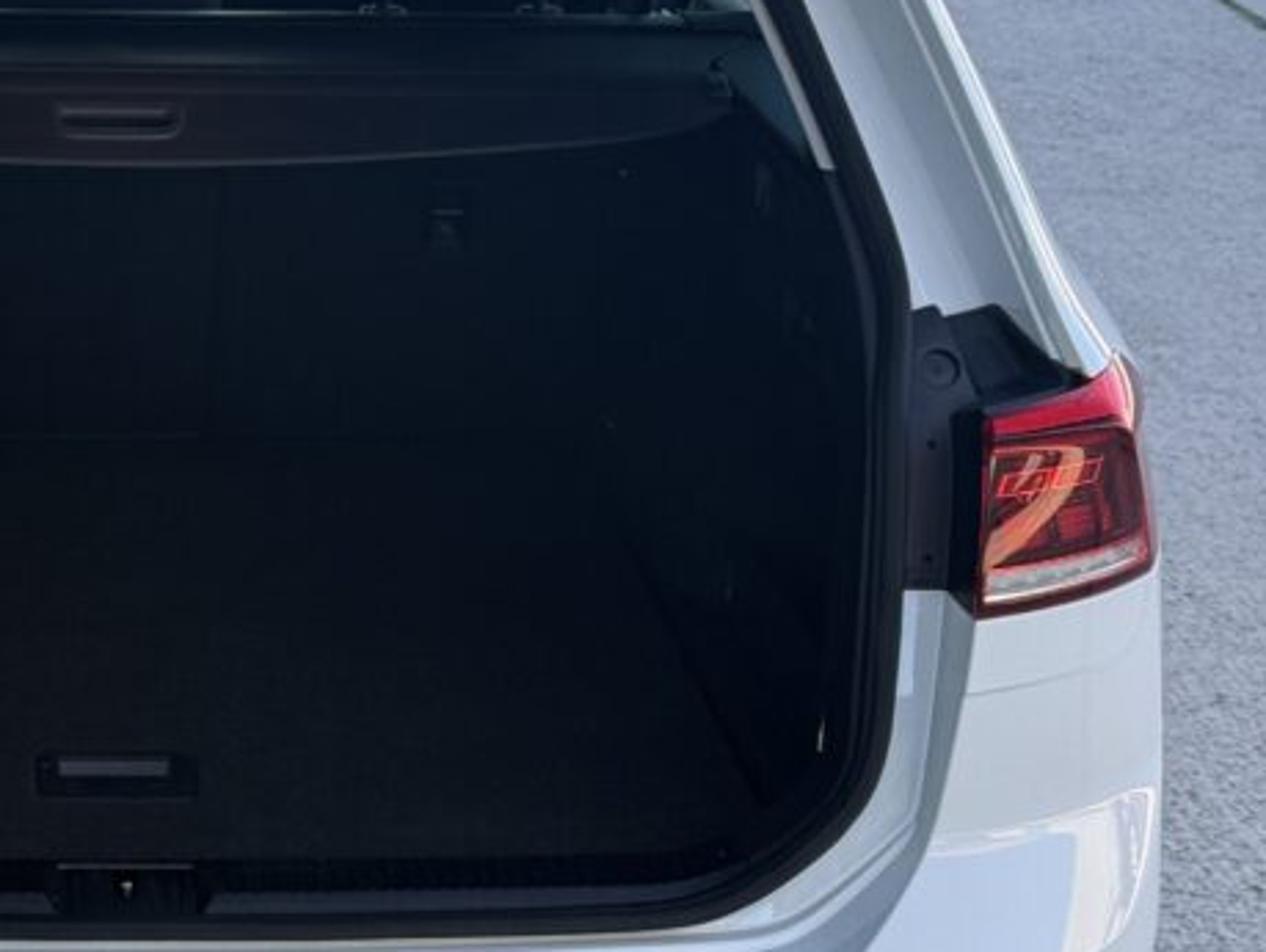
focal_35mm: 107
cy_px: 361
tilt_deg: -14.8
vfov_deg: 13.8
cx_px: 88
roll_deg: +0.2
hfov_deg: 18.0
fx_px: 3916
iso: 100
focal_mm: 6.76
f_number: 1.78
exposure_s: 1/490
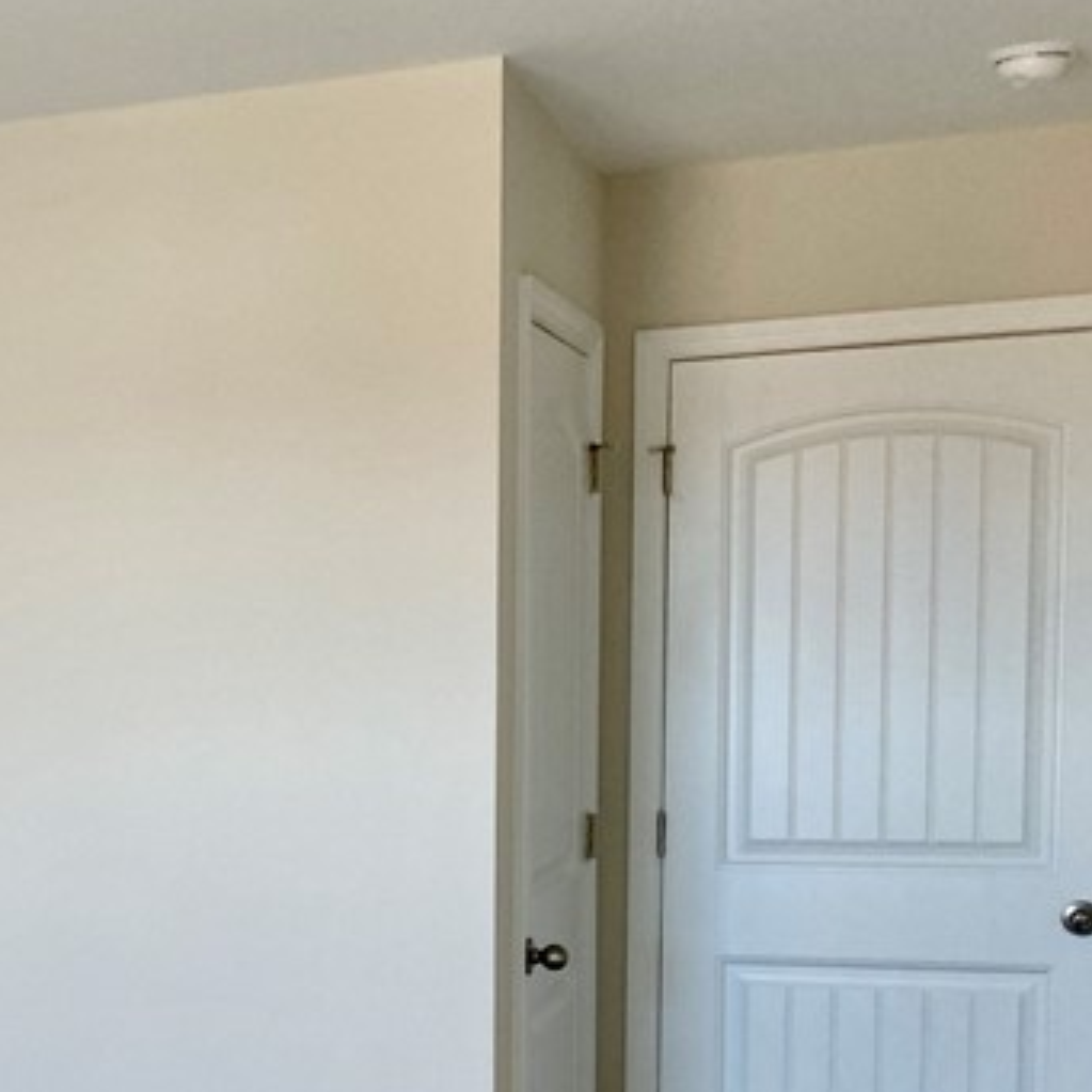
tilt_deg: -4.9
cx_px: -387
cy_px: 909
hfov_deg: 22.1
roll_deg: +1.3
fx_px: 2463
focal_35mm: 69
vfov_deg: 24.5
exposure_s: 1/120
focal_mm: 4.25
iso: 100
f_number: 1.8
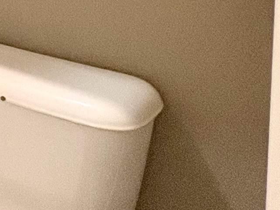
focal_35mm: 67
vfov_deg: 18.2
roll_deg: +1.7
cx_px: -328
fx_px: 542
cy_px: -148
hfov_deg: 17.1
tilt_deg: -3.3
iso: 320
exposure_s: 1/60
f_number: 2.2
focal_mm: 2.22
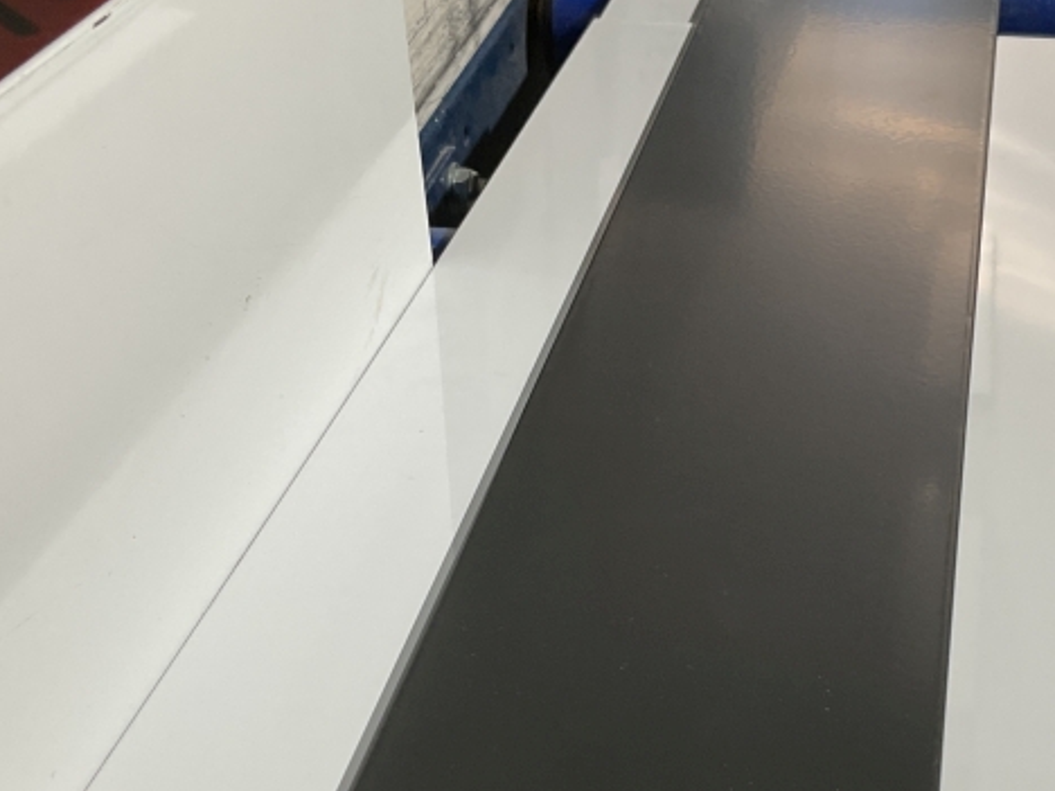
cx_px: 654
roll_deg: +2.6
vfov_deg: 23.3
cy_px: 629
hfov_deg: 31.1
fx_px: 1890
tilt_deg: -37.9
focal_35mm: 62
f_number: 1.8
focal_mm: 3
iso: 32
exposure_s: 1/50
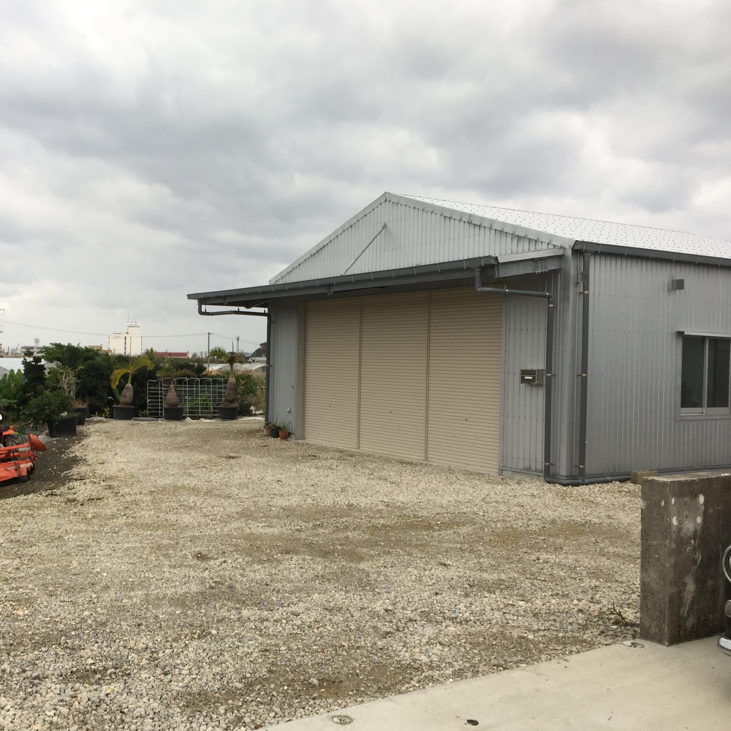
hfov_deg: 46.5
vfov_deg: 47.2
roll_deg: -1.8
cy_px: 370
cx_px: 249
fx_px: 836
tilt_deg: -0.4
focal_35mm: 35
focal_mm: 4.15
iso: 32
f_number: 2.2
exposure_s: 1/60
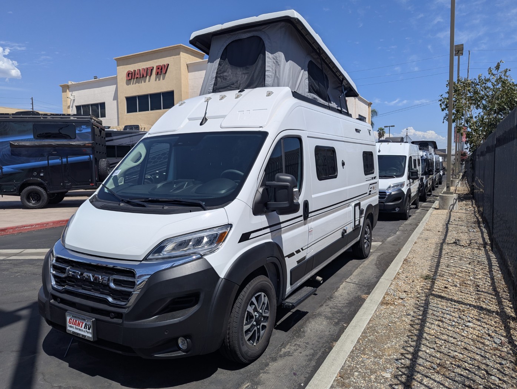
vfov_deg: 56.9
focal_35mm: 24
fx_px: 359
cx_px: 258
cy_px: 194
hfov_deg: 71.5
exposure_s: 1/4184
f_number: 1.85
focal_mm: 6.81
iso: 48
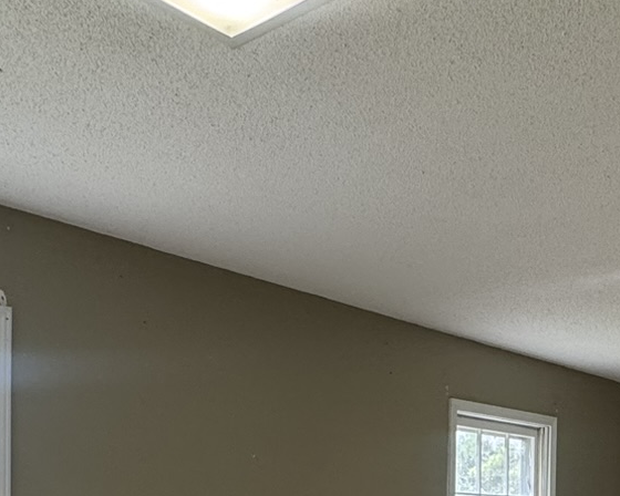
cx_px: 404
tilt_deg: -1.4
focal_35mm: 50
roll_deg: -0.6
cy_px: 542
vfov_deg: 27.7
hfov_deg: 37.0
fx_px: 917
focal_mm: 2.22
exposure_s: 1/60
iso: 200
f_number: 2.2
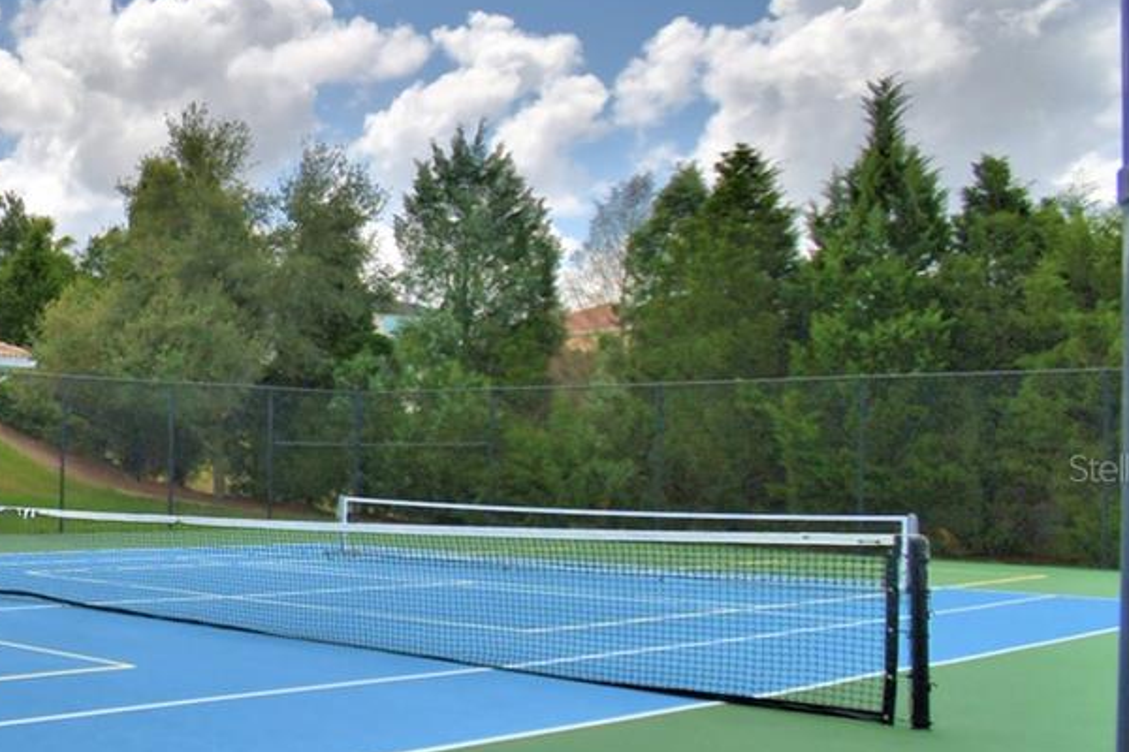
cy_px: 468
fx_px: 1254
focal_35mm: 40
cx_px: -269
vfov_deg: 33.2
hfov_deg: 36.0
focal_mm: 10
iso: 100
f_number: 4.5
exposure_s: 1/1600
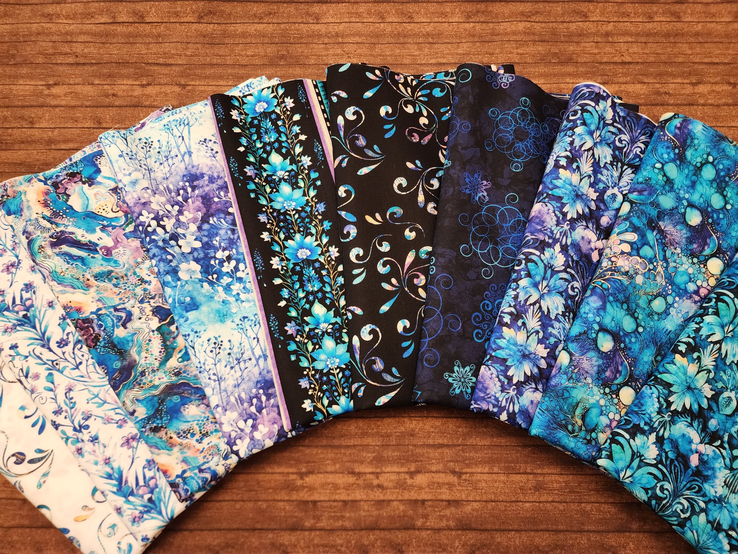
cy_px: 277
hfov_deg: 73.9
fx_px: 490
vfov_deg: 58.9
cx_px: 369
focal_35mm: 23
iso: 640
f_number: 1.8
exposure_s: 1/60
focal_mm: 6.4
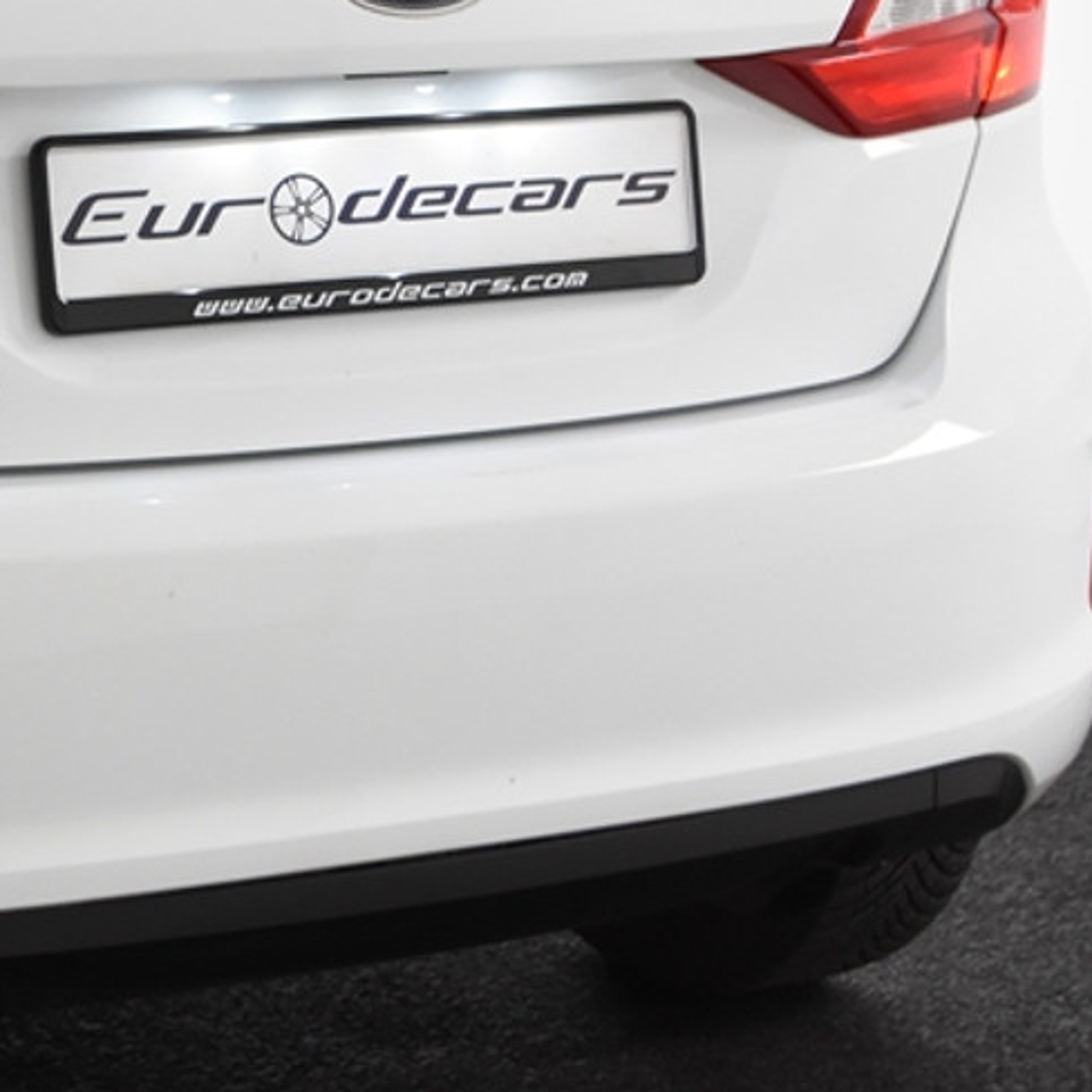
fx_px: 3391
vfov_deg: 18.2
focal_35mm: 95
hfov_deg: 17.6
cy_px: 337
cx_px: -159
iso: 1600
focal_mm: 26
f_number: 4.5
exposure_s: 1/80
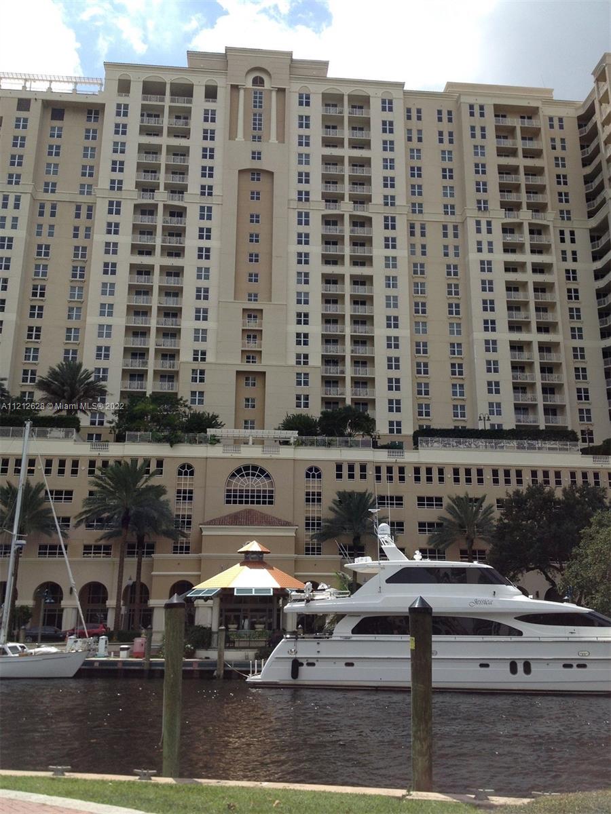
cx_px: 306
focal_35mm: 35
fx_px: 824
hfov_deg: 40.7
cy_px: 407
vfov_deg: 52.6
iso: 50
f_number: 2.4
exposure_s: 1/2123
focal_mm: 4.28
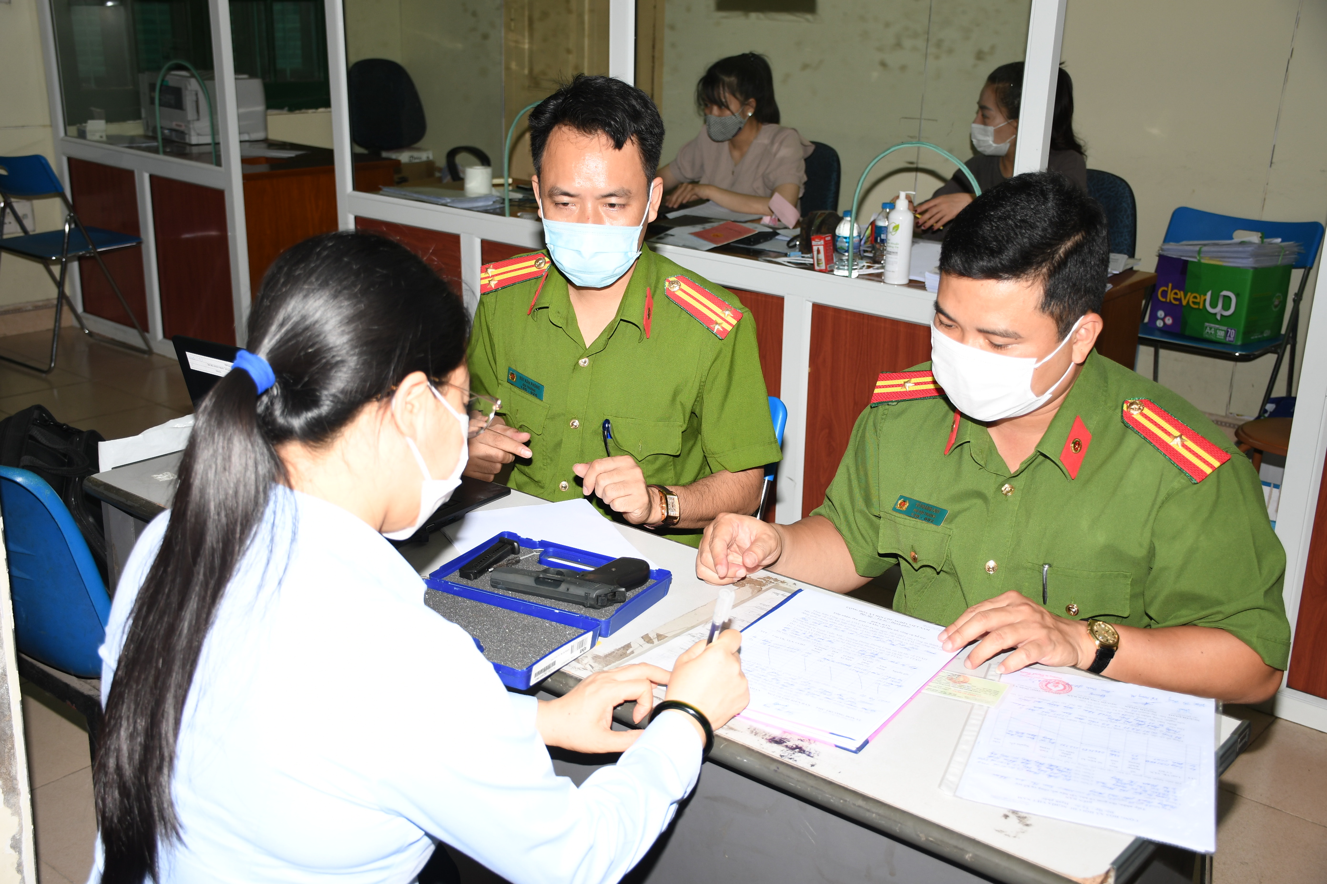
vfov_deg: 34.2
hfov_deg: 49.6
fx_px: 1437
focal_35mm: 39
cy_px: 442
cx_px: 664
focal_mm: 26
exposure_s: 1/200
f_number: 3.8
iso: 200
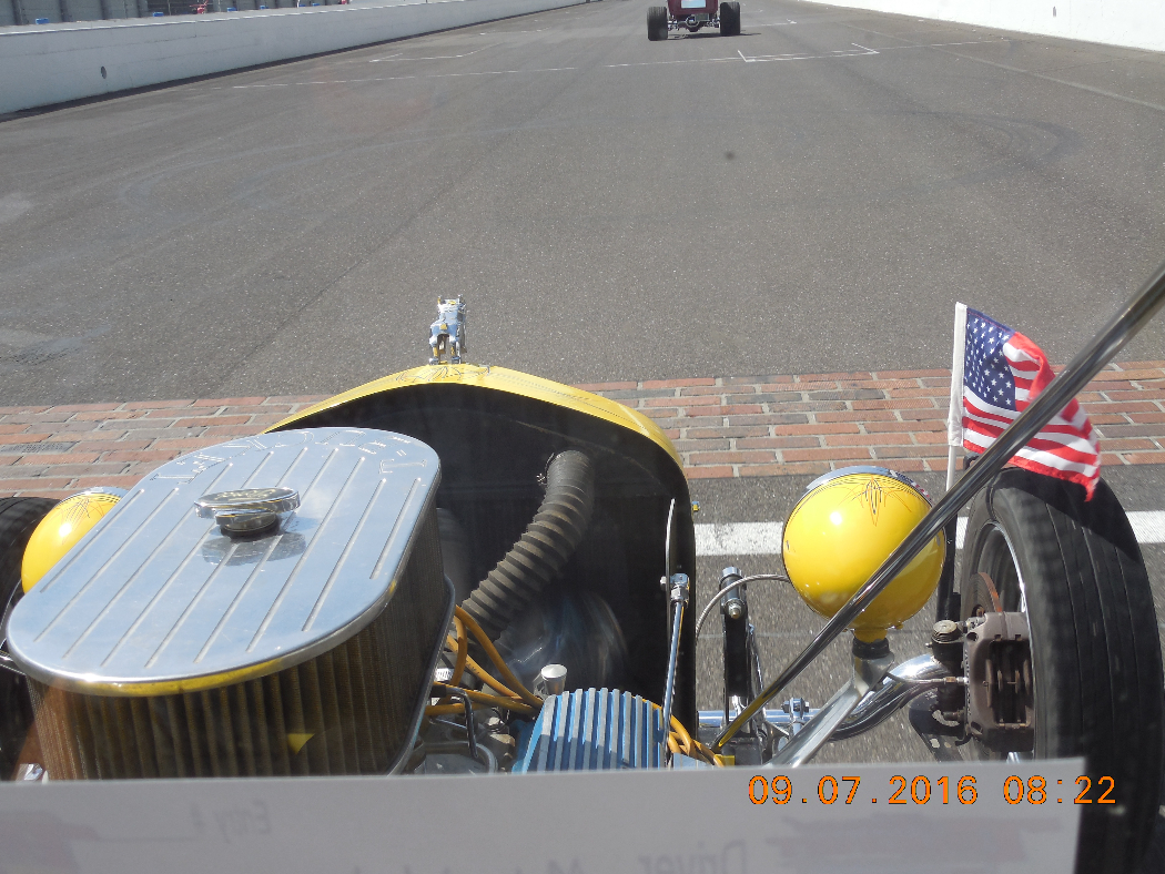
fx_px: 1313
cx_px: 582
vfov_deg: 36.8
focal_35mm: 39
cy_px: 437
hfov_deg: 47.9
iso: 125
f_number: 3.8
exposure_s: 1/320
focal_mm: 7
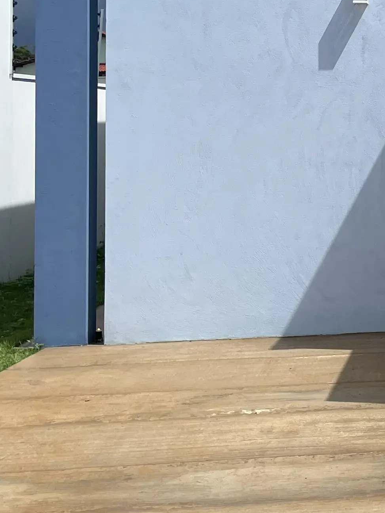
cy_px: 99
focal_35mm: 81
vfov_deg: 23.7
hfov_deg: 15.7
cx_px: 678
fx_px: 1201
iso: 32
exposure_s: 1/5051
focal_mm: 4.2
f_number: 1.6
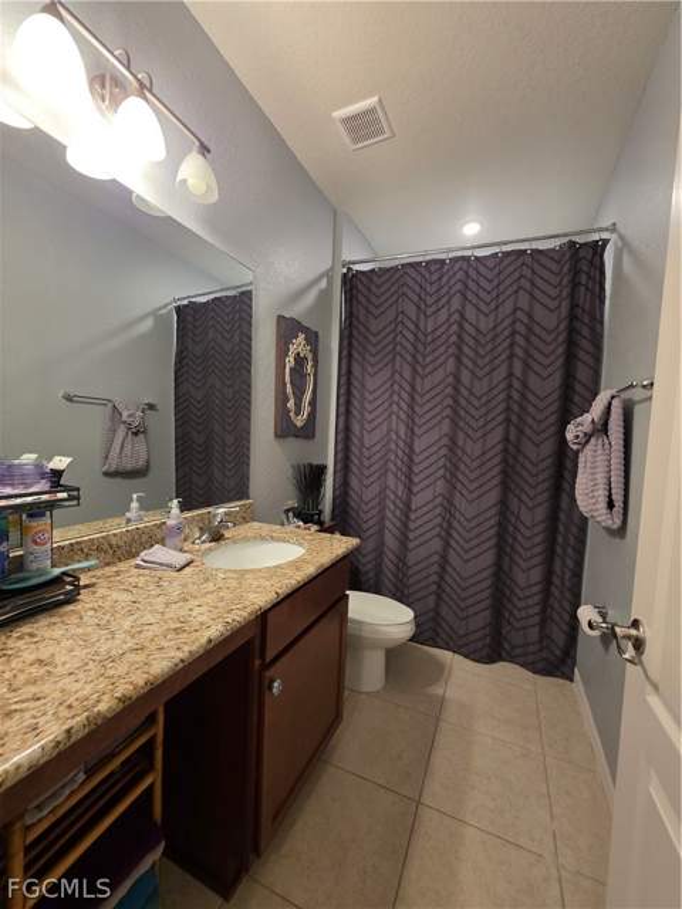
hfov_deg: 89.9
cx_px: 341
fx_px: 341
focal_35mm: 13
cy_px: 454
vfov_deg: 106.2
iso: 160
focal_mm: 2.2
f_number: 1.9
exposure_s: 1/60
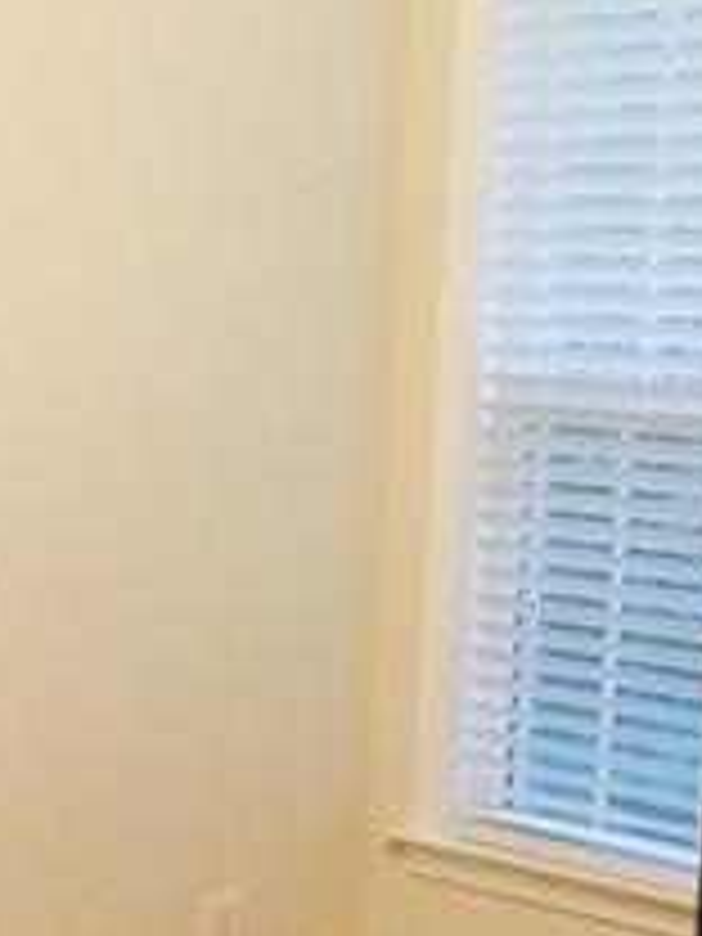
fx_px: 2893
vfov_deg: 17.8
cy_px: 986
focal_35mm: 107
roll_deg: -2.3
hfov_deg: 13.7
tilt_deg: -9.7
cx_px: 117
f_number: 2.2
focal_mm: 4.15
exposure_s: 1/4
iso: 80
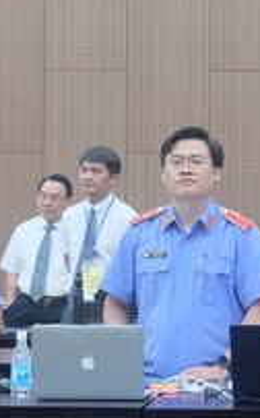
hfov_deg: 8.6
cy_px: 199
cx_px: 353
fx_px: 1703
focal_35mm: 150
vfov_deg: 14.0
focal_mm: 36.6
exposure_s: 1/30
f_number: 4.5
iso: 2000
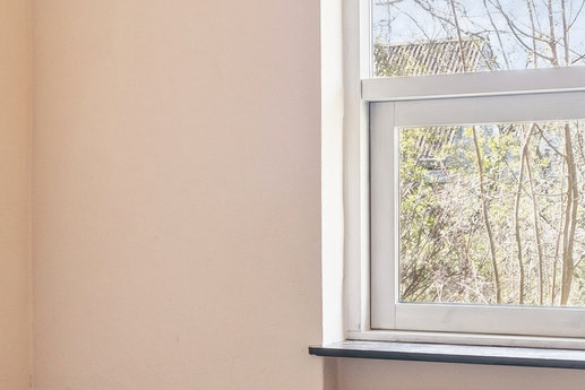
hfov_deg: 28.0
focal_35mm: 72
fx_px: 1167
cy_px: 214
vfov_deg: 19.0
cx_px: 204
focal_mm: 18.2
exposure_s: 1/30
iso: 800
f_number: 7.1
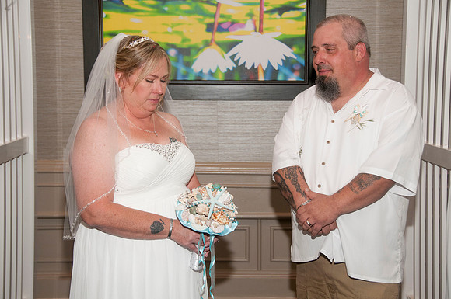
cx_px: 226
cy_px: 150
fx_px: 826
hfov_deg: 30.6
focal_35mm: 66
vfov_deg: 20.6
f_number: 5.6
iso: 400
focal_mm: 44
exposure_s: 1/60
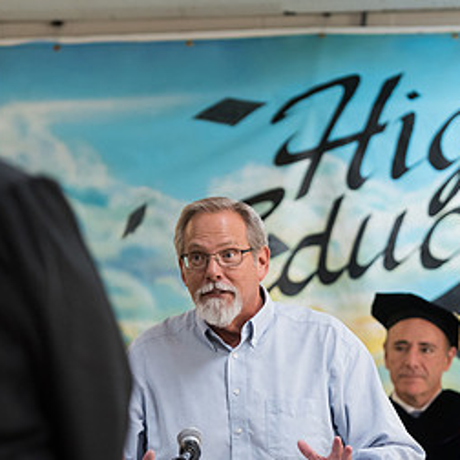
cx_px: 330
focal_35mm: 235
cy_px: 333
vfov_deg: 7.4
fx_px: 3533
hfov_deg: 7.4
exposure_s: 1/200
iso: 2000
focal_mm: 120
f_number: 3.2
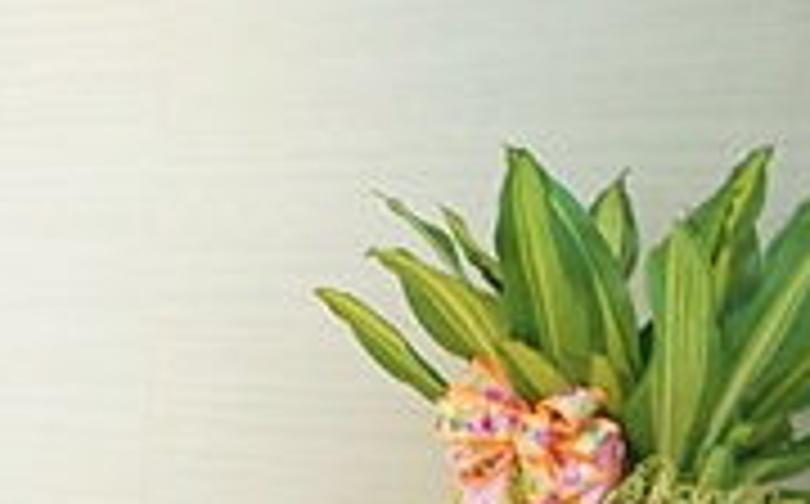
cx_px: -904
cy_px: 284
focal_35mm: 68
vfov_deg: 19.1
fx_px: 1499
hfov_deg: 17.7
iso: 800
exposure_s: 1/60
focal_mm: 10
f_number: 5
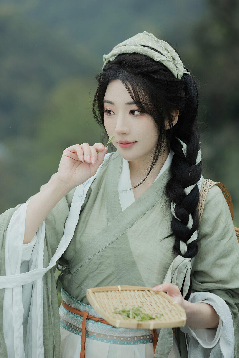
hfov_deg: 11.0
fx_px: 1245
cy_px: 179
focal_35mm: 125
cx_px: 120
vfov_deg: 16.4
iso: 250
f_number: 4
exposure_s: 1/640
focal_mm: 125
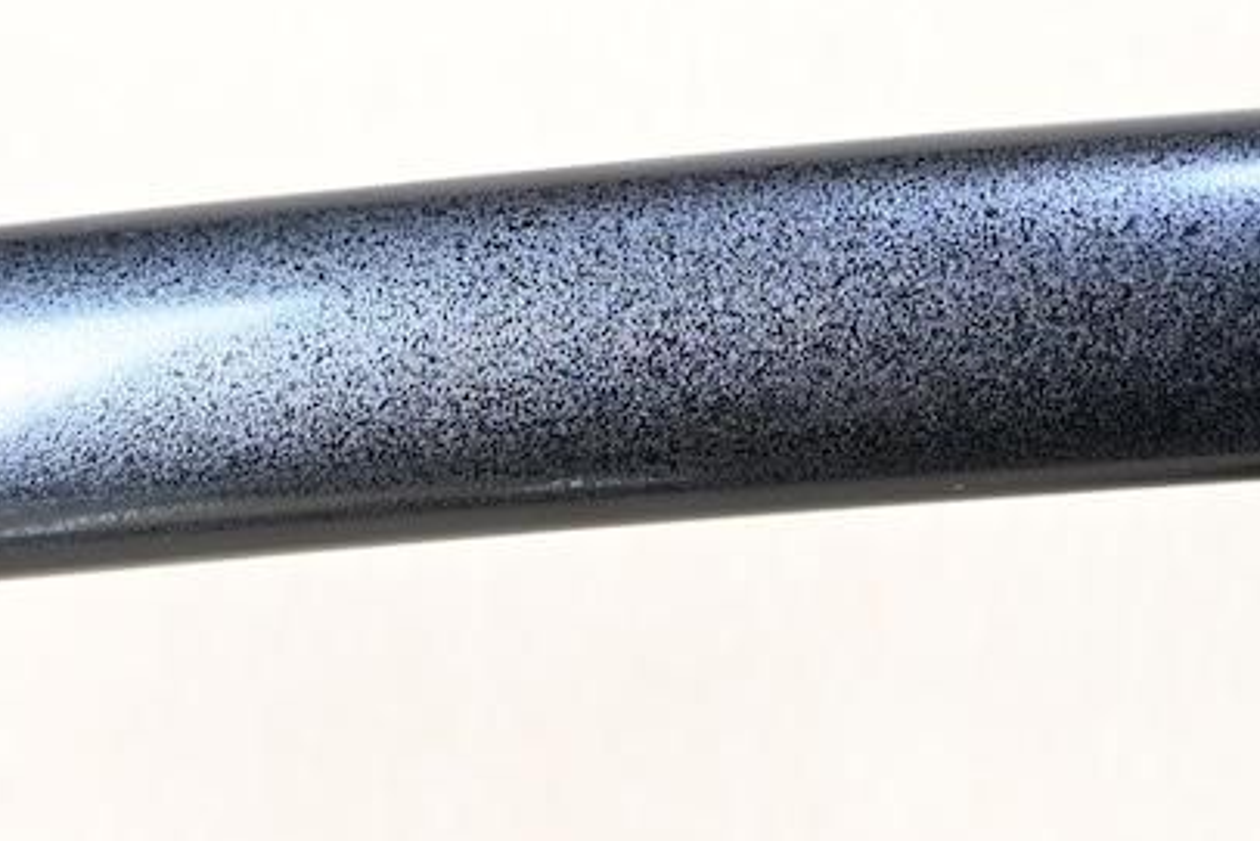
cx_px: 708
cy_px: 141
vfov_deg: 13.5
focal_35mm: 101
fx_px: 3531
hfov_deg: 20.2
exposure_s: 1/2
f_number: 3.5
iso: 100
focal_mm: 19.5
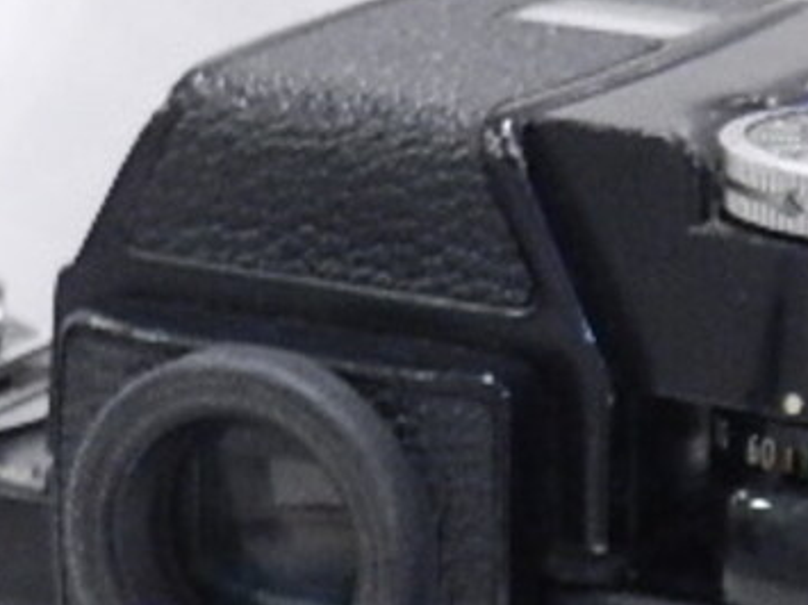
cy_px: 755
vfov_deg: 5.2
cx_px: 651
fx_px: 6627
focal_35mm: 284
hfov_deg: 7.0
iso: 800
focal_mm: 14.9
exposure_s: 1/30
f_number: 4.4
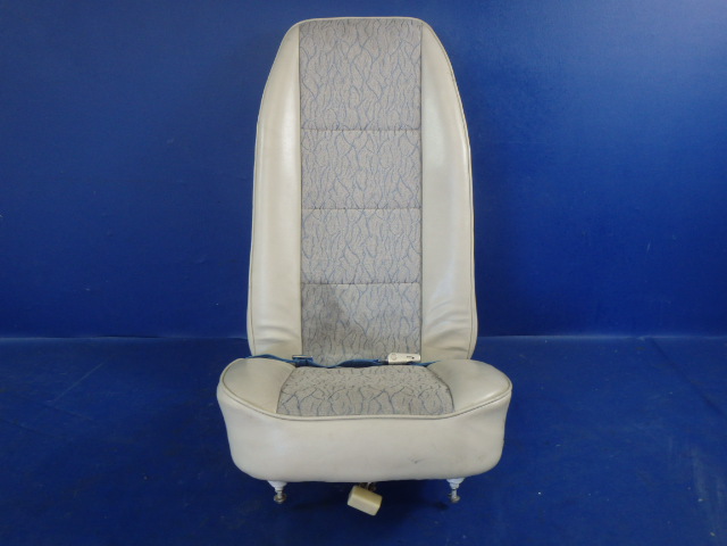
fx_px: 588
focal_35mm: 28
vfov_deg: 49.7
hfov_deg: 63.4
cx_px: 364
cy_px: 273
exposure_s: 1/30
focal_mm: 5
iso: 250
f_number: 3.9
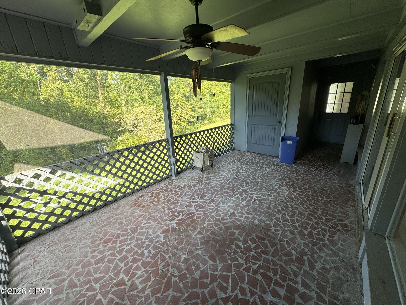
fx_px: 164
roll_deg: +2.6
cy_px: 152
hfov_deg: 102.1
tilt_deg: -18.3
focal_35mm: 14
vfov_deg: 85.7
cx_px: 203
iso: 40
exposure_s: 1/136
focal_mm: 2.22
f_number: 2.2
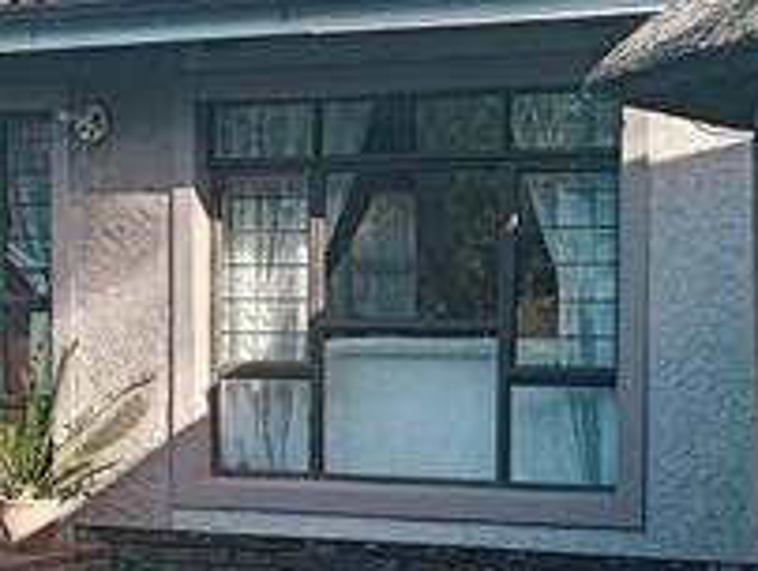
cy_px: 466
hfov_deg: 19.8
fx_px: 2170
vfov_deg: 14.9
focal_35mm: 99
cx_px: 300
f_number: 1.7
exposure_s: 1/207
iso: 50
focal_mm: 4.7
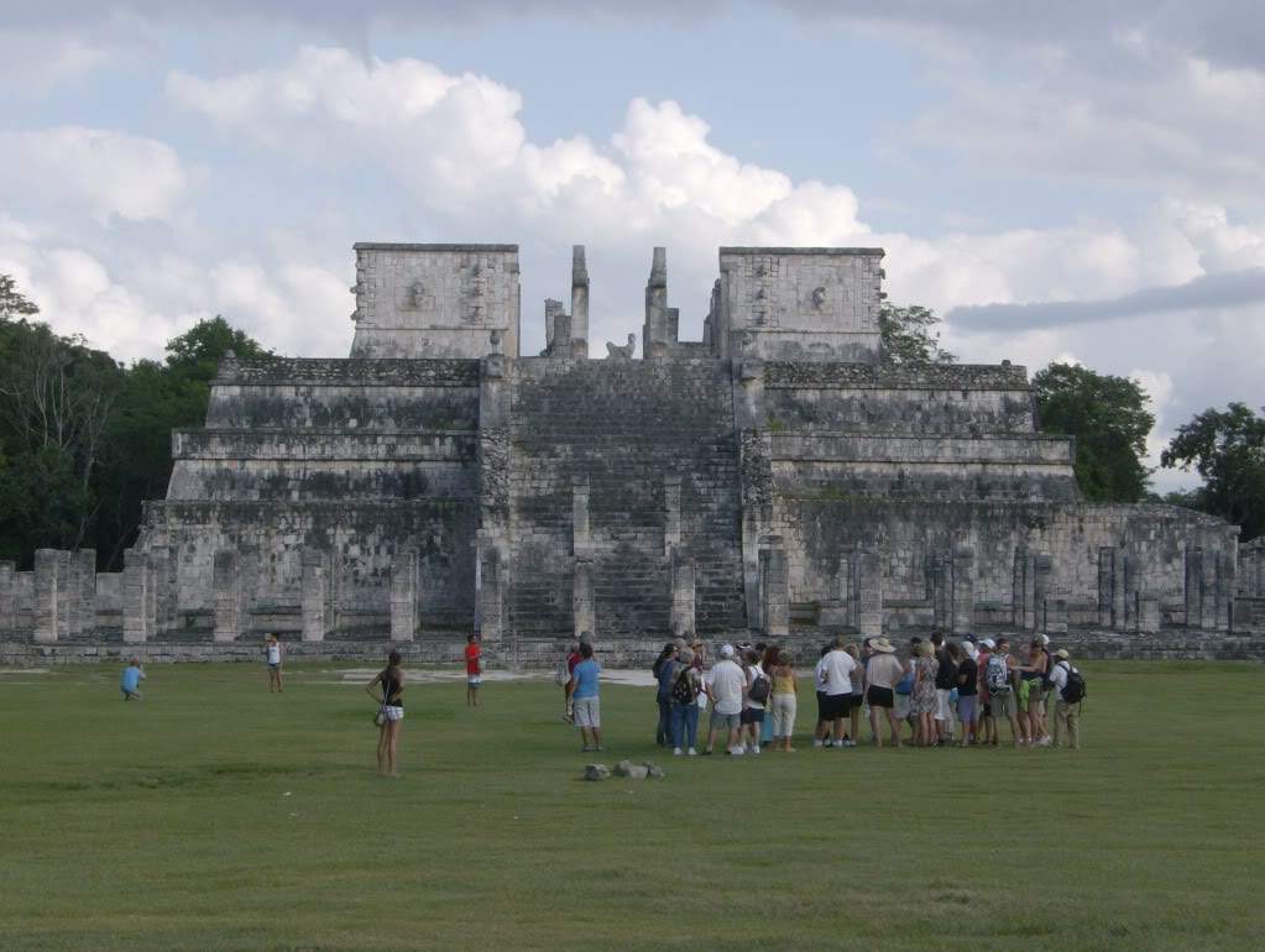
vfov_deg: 14.8
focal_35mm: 100
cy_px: 476
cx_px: 632
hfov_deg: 19.6
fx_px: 3659
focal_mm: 16.6
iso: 100
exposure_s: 1/274
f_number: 7.5
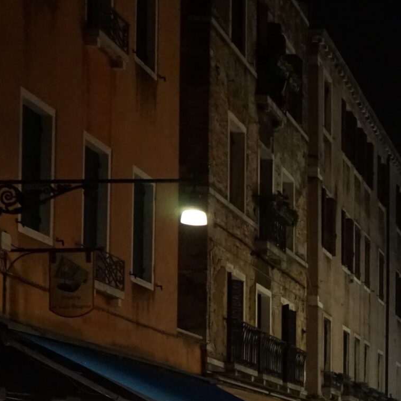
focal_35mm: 97
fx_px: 1271
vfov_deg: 17.5
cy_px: 414
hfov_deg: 16.4
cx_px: 595
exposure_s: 1/60
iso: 5000
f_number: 4
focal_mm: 34
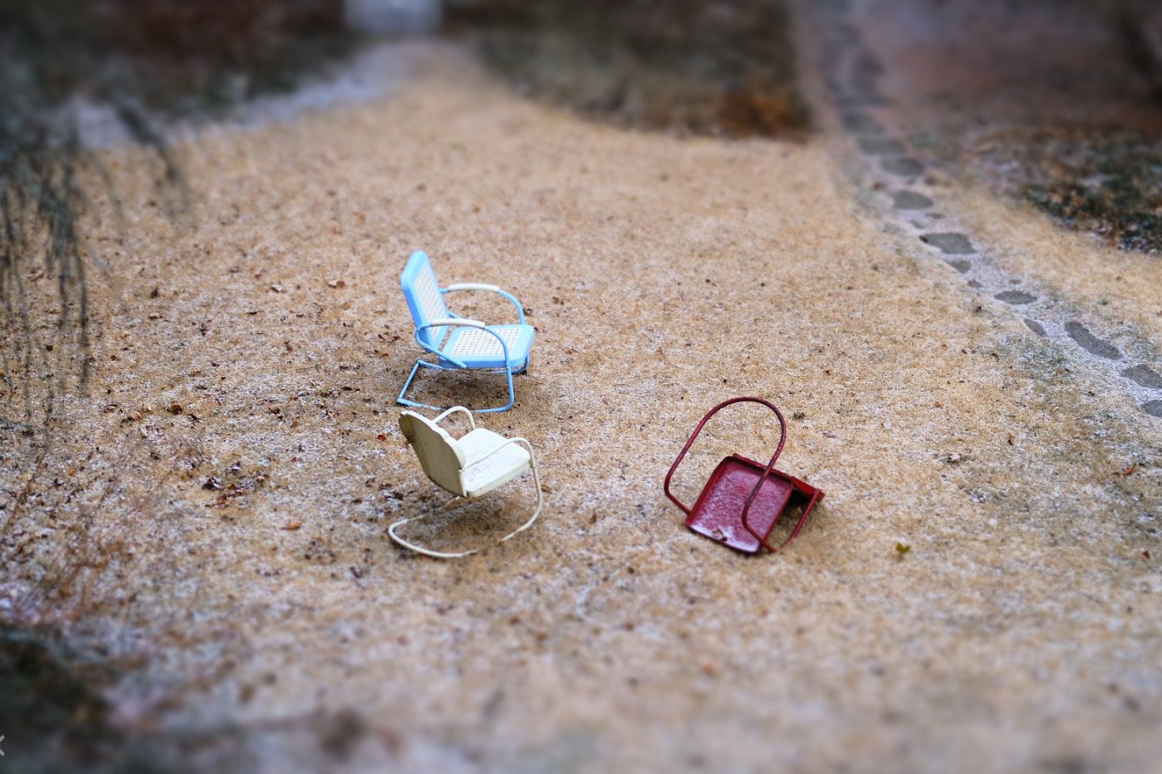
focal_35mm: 64
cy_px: 403
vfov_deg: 21.2
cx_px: 488
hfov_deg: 31.4
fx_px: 2065
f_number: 2.2
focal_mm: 35
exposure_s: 1/450
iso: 200
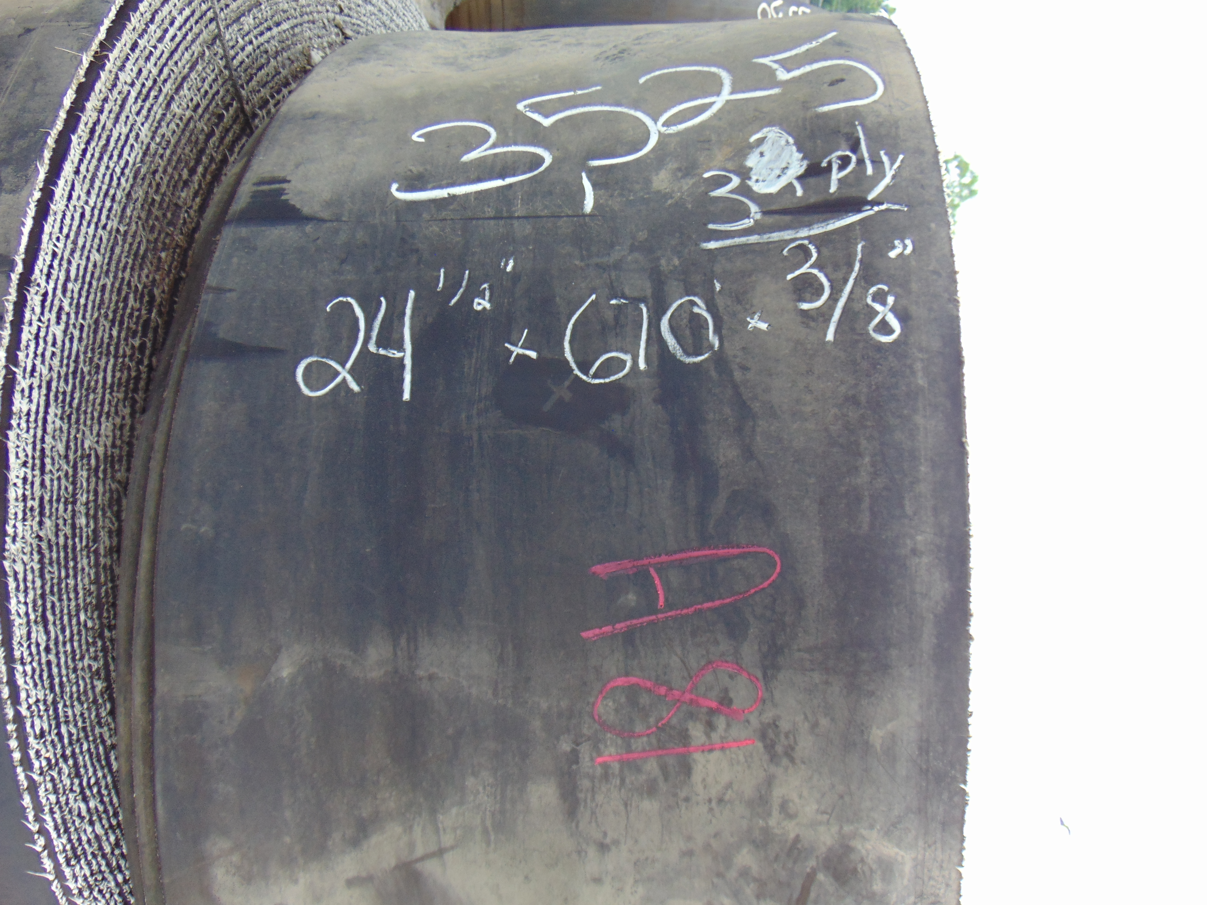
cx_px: 604
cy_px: 452
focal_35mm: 25
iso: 80
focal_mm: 4.5
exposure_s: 1/160
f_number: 3
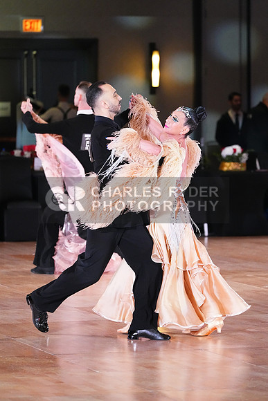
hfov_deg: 6.9
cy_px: 200
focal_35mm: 200
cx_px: 134
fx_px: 2232
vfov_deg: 10.3
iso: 8000
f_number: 4.5
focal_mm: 200
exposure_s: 1/400
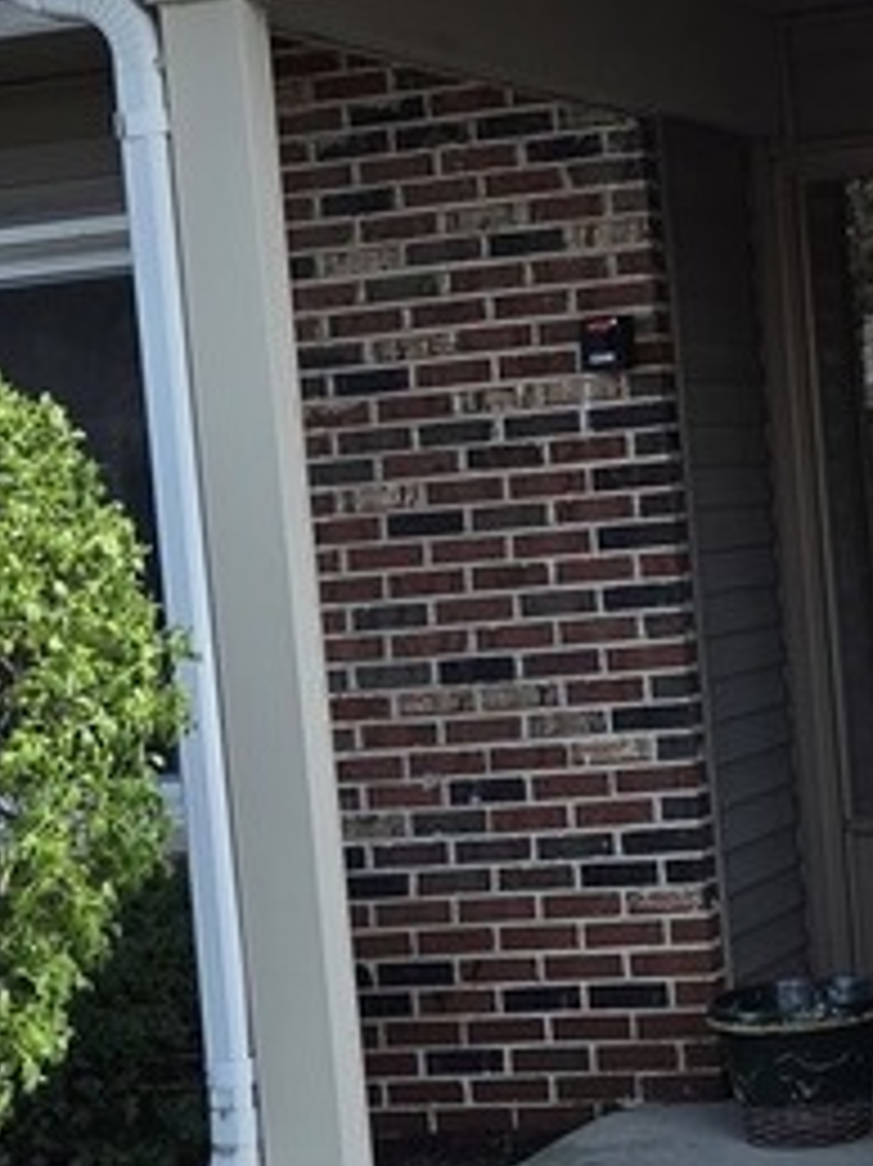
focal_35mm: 96
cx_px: 864
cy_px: 441
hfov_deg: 15.1
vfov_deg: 20.4
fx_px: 3231
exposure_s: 1/1336
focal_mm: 5.4
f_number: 1.8
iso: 80
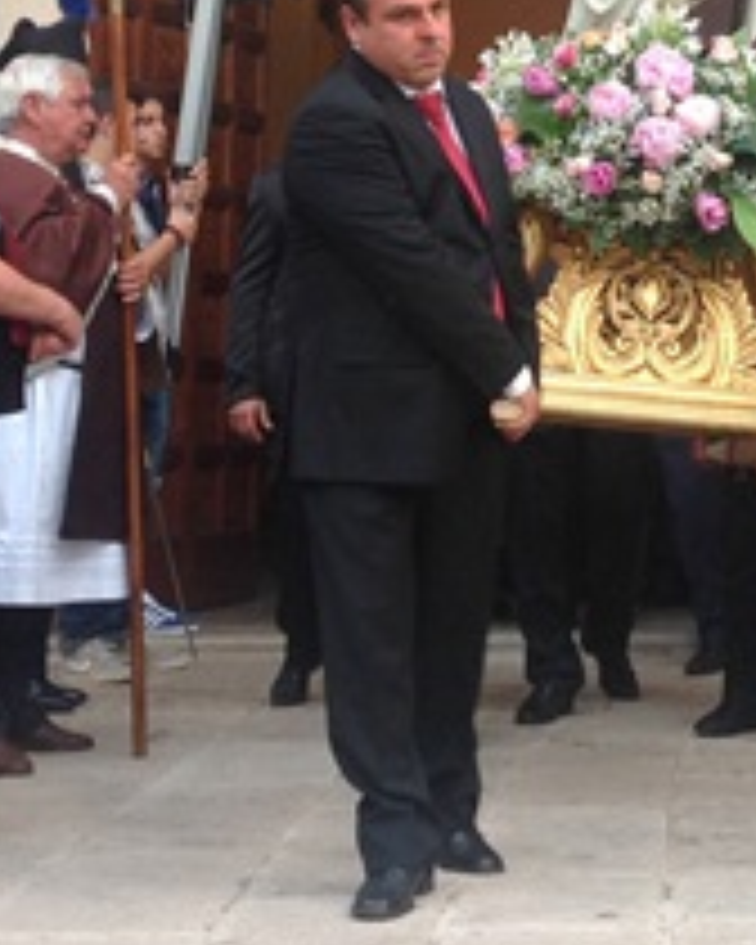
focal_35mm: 104
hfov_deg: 14.7
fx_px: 2909
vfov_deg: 18.2
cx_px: 684
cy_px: 99
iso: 50
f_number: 2.4
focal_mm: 4.28
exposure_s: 1/30
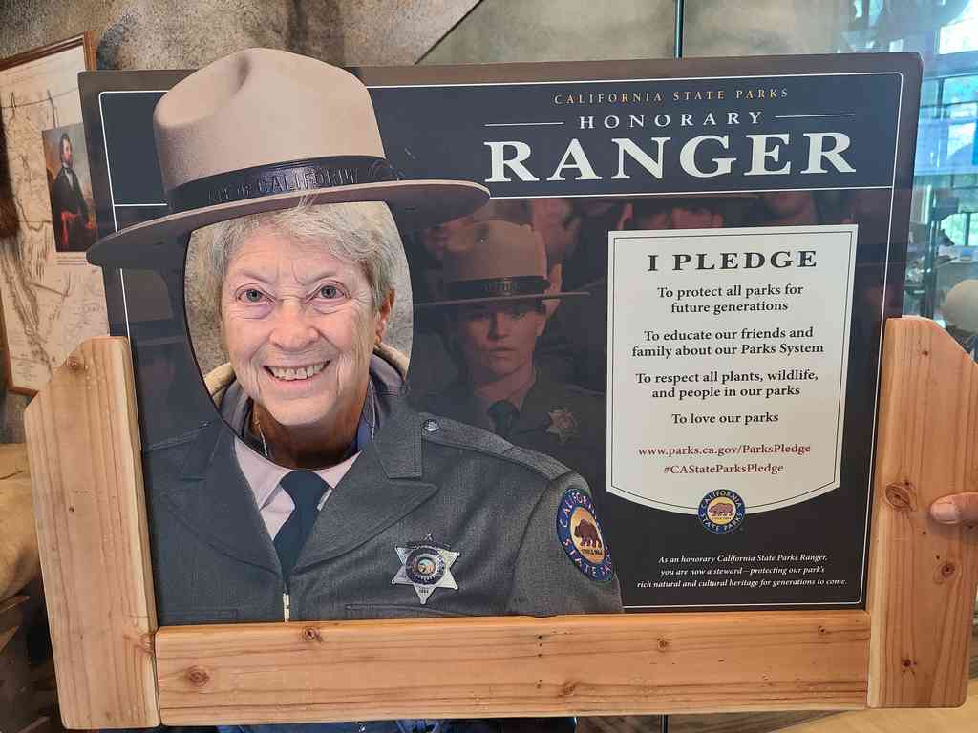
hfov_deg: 67.3
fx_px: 735
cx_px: 489
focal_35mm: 26
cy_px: 366
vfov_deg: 53.1
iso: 250
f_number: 1.8
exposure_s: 1/40
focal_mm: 5.4
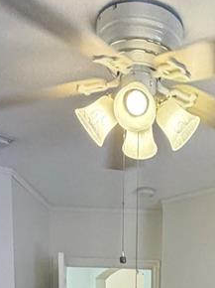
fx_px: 481
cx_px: 177
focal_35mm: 58
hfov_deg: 24.7
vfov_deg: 26.2
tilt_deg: -8.4
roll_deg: -3.1
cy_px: 410
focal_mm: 2.22
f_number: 2.2
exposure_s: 1/121
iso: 250
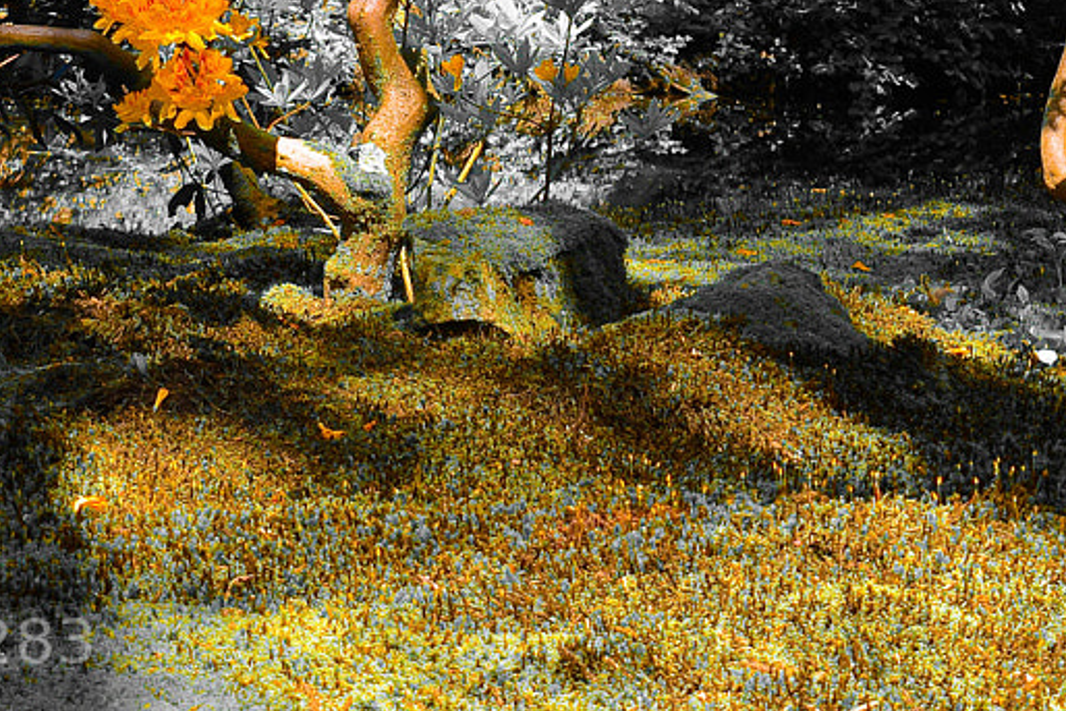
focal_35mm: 140
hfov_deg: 14.6
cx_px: 668
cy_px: -301
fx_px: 4146
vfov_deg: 9.6
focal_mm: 30
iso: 200
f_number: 6.3
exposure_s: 1/160
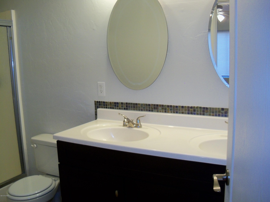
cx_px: 135
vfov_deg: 40.7
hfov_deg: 52.6
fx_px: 273
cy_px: 101
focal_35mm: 35
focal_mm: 6.2
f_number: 3.5
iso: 250
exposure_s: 1/30
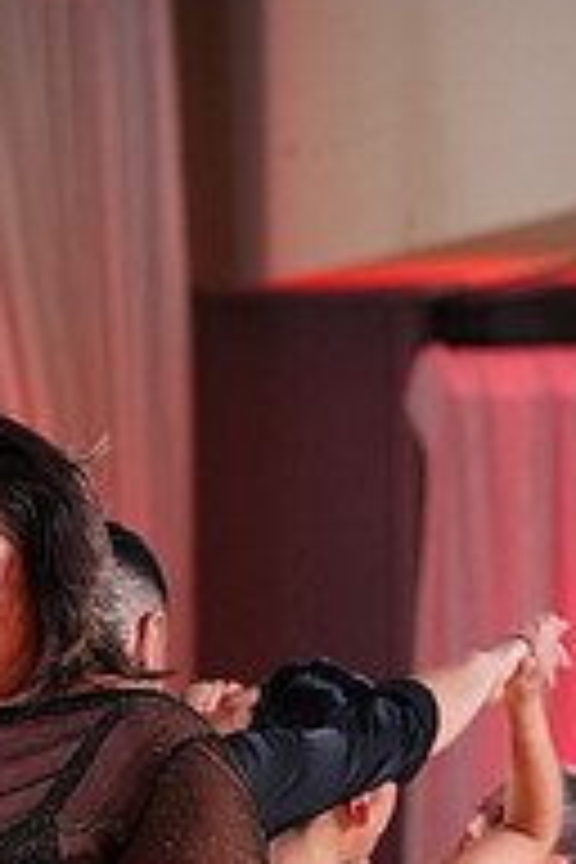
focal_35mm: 447
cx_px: -25
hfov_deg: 3.1
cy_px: 1242
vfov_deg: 4.6
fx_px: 10727
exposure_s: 1/200
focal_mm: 148
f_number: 5.6
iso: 1600
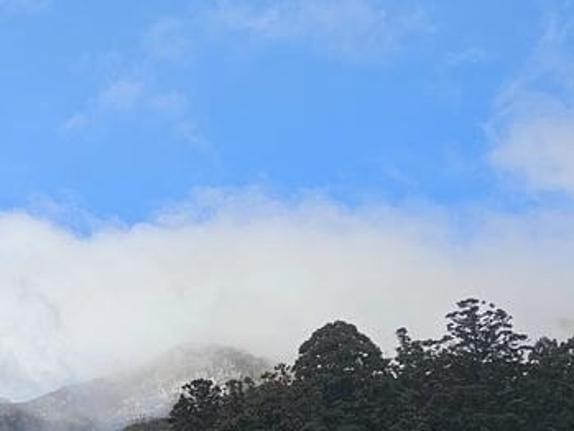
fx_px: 1310
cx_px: -342
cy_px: 540
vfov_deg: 17.6
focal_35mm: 79
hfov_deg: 20.3
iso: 20
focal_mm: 6.3
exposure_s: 1/719
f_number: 1.7
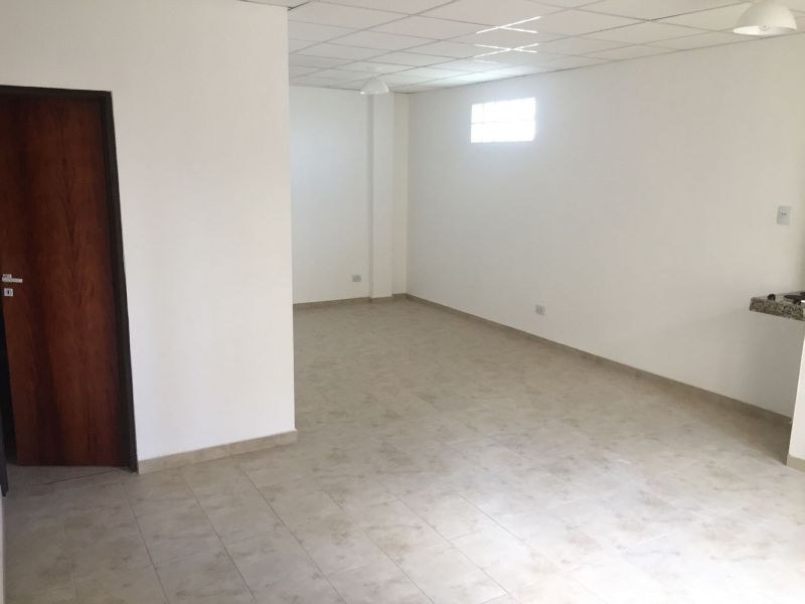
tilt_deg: -9.5
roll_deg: -1.5
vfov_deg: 48.2
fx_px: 674
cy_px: 302
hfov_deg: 61.7
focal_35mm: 29
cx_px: 402
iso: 50
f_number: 2.2
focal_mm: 4.15
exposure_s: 1/33
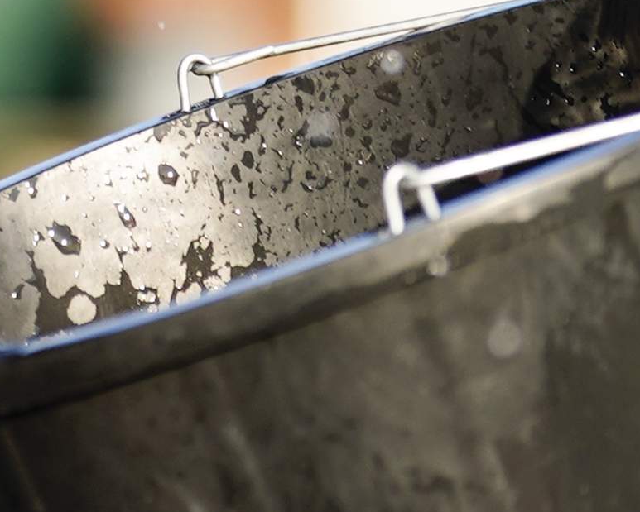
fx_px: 14969
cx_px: -441
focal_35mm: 790
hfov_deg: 2.4
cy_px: -440
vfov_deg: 2.0
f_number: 2.8
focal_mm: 111
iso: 125
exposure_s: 1/1000
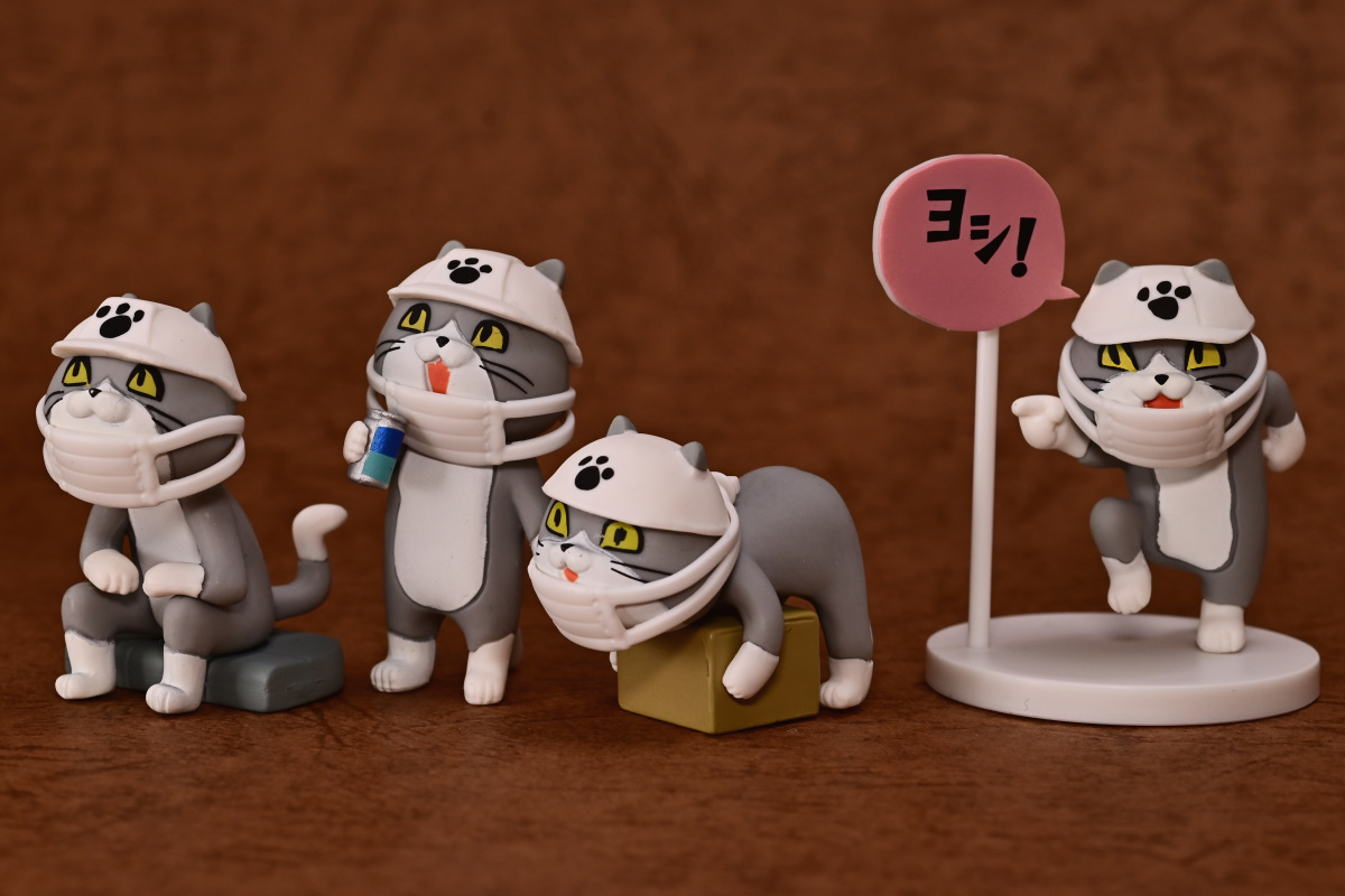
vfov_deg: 15.2
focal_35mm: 90
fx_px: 3362
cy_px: 448
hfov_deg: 22.6
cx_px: 672
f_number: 10
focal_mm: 60
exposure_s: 3
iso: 200
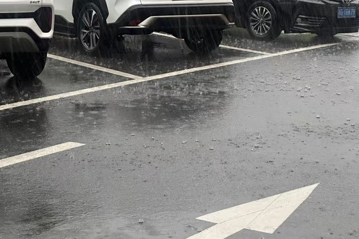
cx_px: 180
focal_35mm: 108
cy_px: -2
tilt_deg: -2.8
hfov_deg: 18.9
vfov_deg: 12.5
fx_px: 1077
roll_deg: -2.7
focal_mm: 9
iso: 200
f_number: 2.8
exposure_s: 1/99
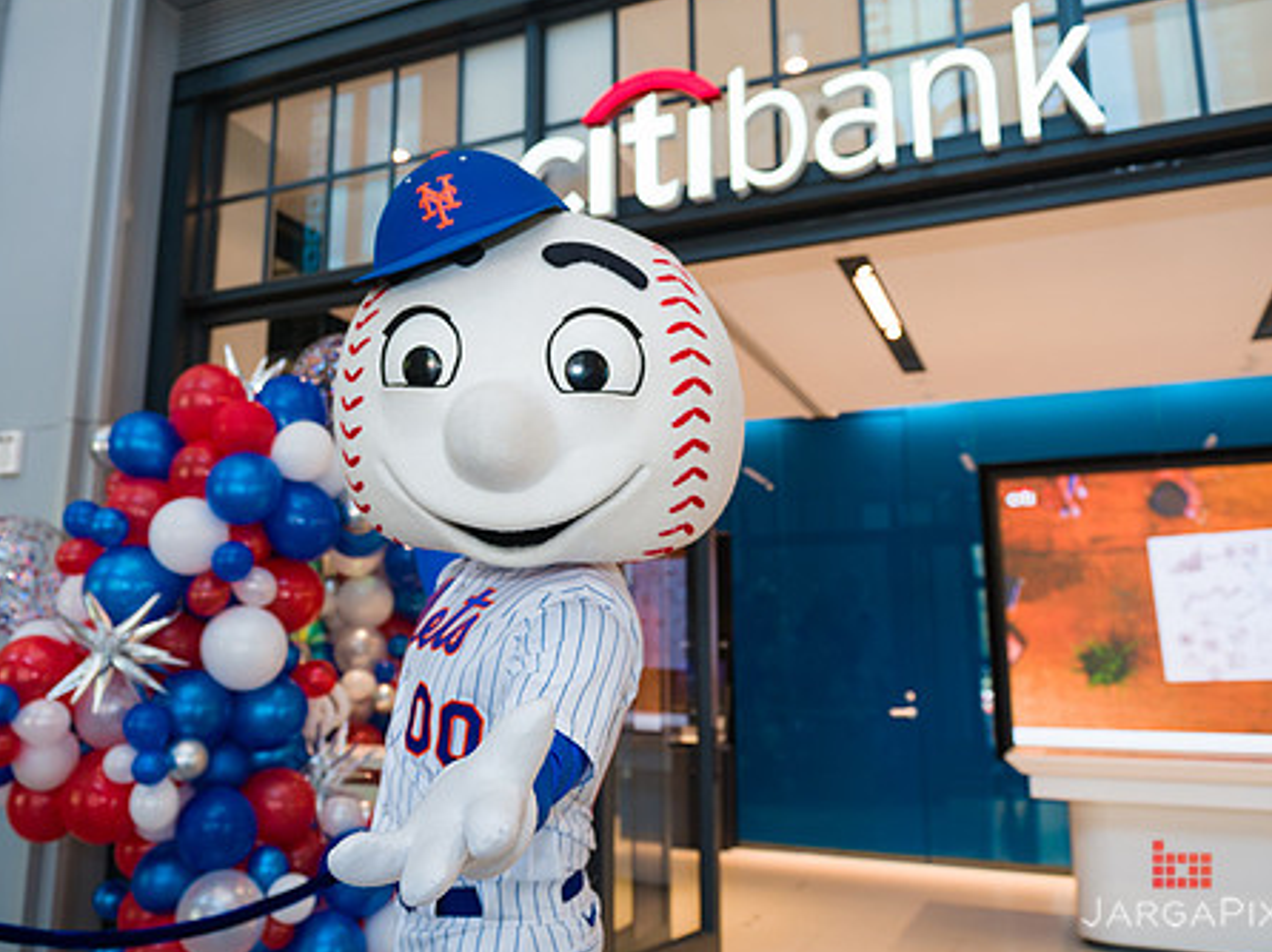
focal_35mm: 30
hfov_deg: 59.6
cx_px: 528
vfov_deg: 46.7
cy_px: 439
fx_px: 1102
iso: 500
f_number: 4
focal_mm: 24
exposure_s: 1/200
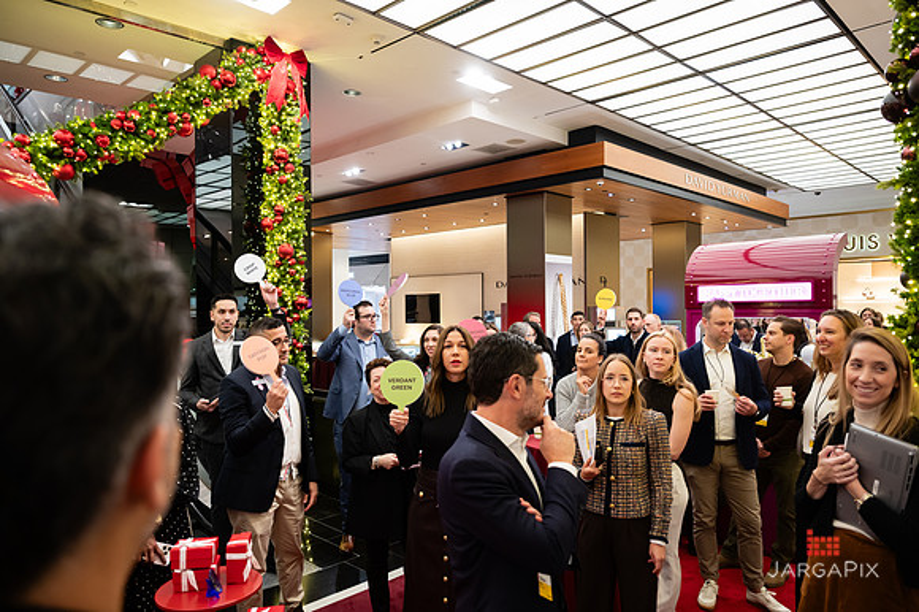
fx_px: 625
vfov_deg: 52.2
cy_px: 306
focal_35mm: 24
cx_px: 460
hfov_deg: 72.7
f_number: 3.2
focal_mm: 24
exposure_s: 1/160
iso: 1250
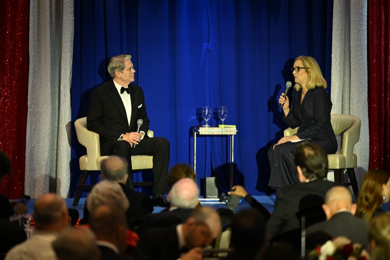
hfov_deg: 10.3
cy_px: 130
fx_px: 2166
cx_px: 195
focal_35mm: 200
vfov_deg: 6.9
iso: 1800
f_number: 2.8
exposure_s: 1/100
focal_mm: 200
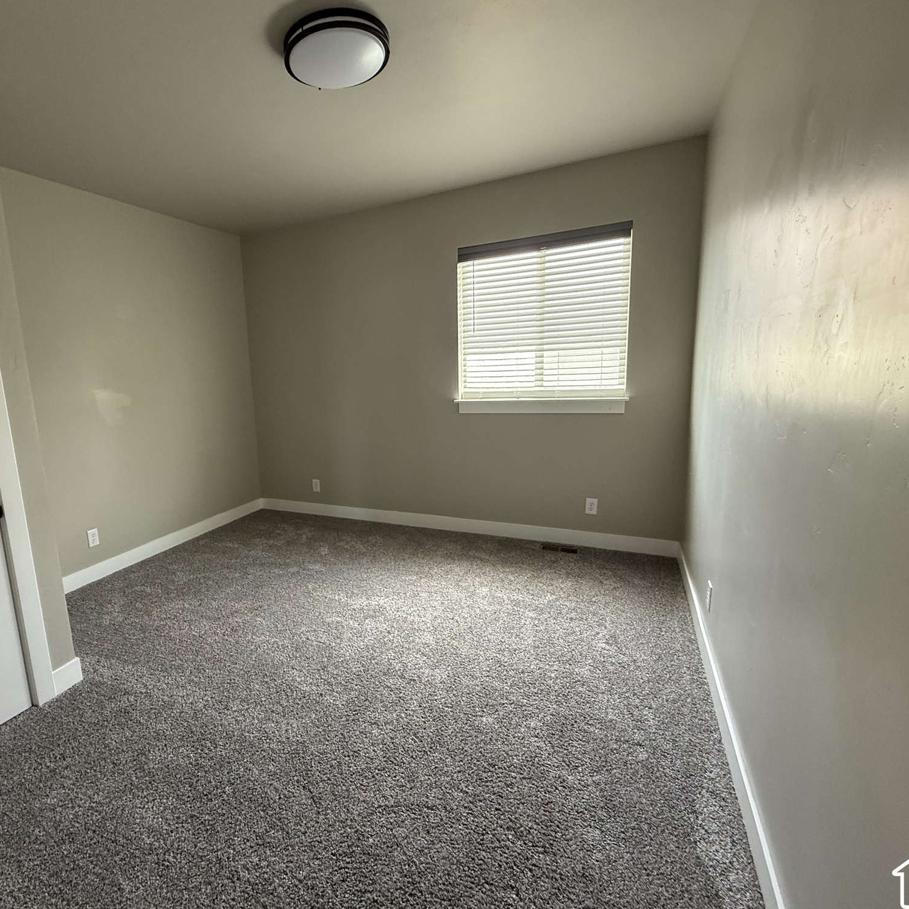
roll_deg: +3.5
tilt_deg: -10.0
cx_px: 349
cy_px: 455
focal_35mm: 17
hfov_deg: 82.6
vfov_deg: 84.0
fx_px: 505
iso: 250
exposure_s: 1/99
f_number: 2.2
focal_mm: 2.22
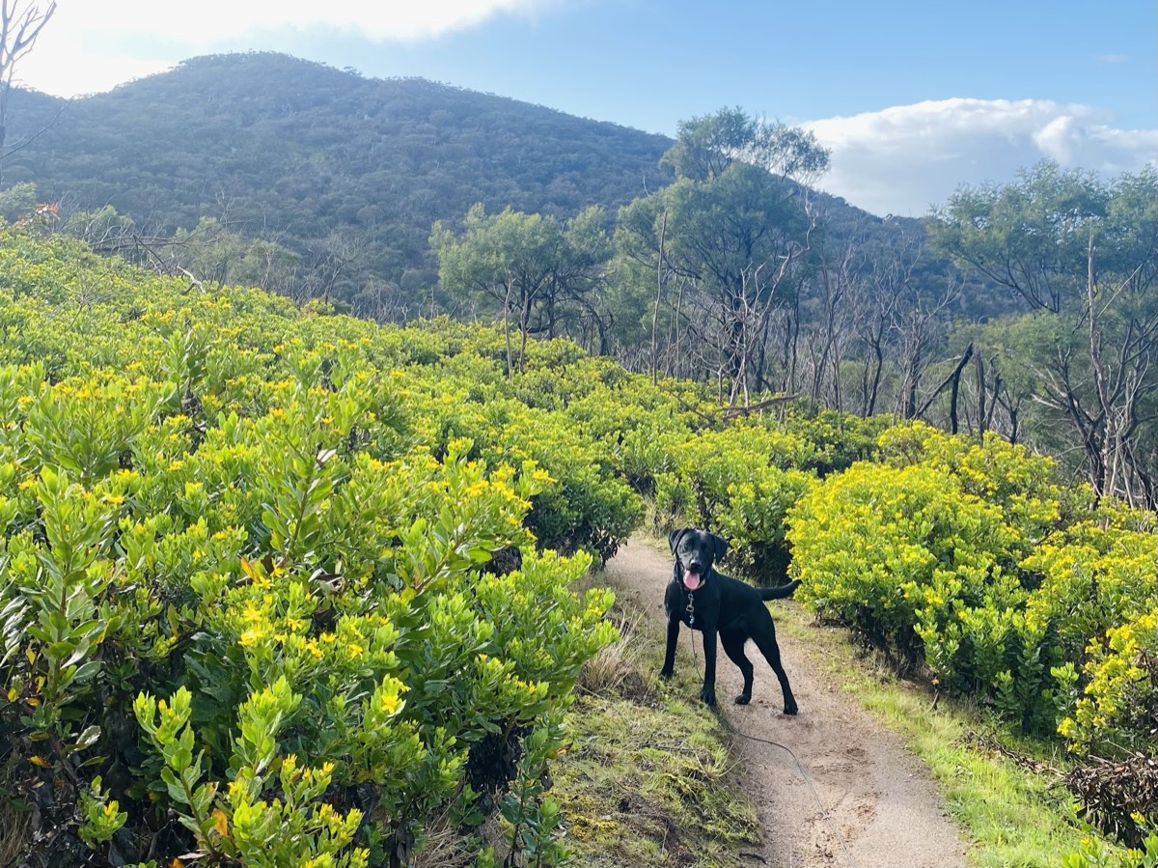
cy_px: 434
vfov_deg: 53.0
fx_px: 869
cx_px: 579
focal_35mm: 26
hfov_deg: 67.3
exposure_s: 1/534
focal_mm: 4.25
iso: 32
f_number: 1.8
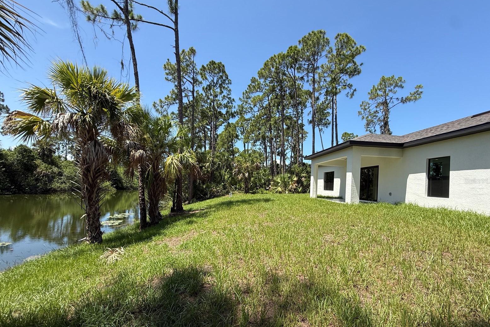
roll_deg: -3.2
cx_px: 242
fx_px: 204
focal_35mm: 15
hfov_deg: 100.4
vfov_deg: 77.1
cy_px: 181
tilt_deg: +1.3
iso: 50
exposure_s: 1/1087
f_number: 2.2
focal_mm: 2.22
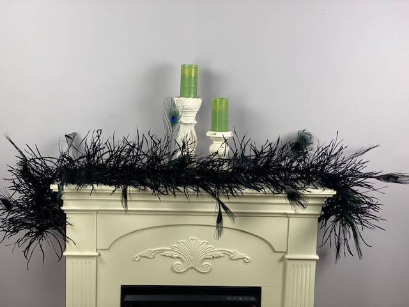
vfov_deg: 28.0
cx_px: 204
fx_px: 614
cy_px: 154
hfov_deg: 36.8
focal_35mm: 52
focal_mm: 6
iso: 100
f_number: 2
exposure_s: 1/120
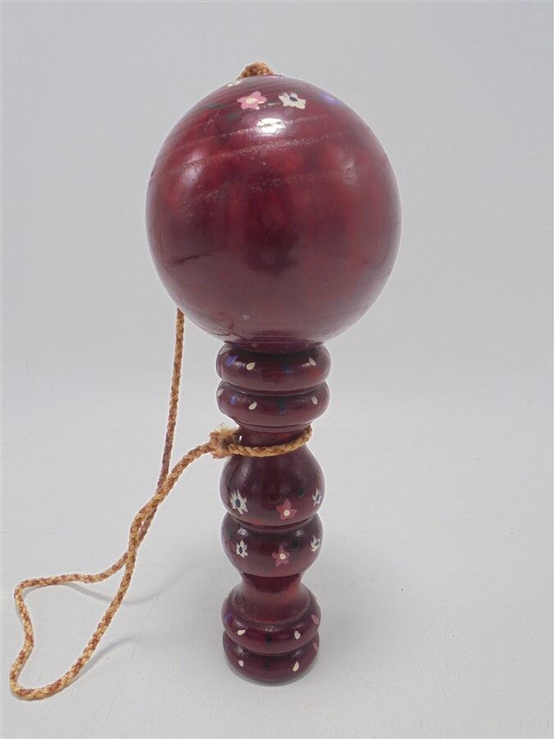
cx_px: 277
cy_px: 370
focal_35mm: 29
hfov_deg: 48.2
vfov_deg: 61.7
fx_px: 619
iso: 100
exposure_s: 1/60
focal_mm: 5.3
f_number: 3.7
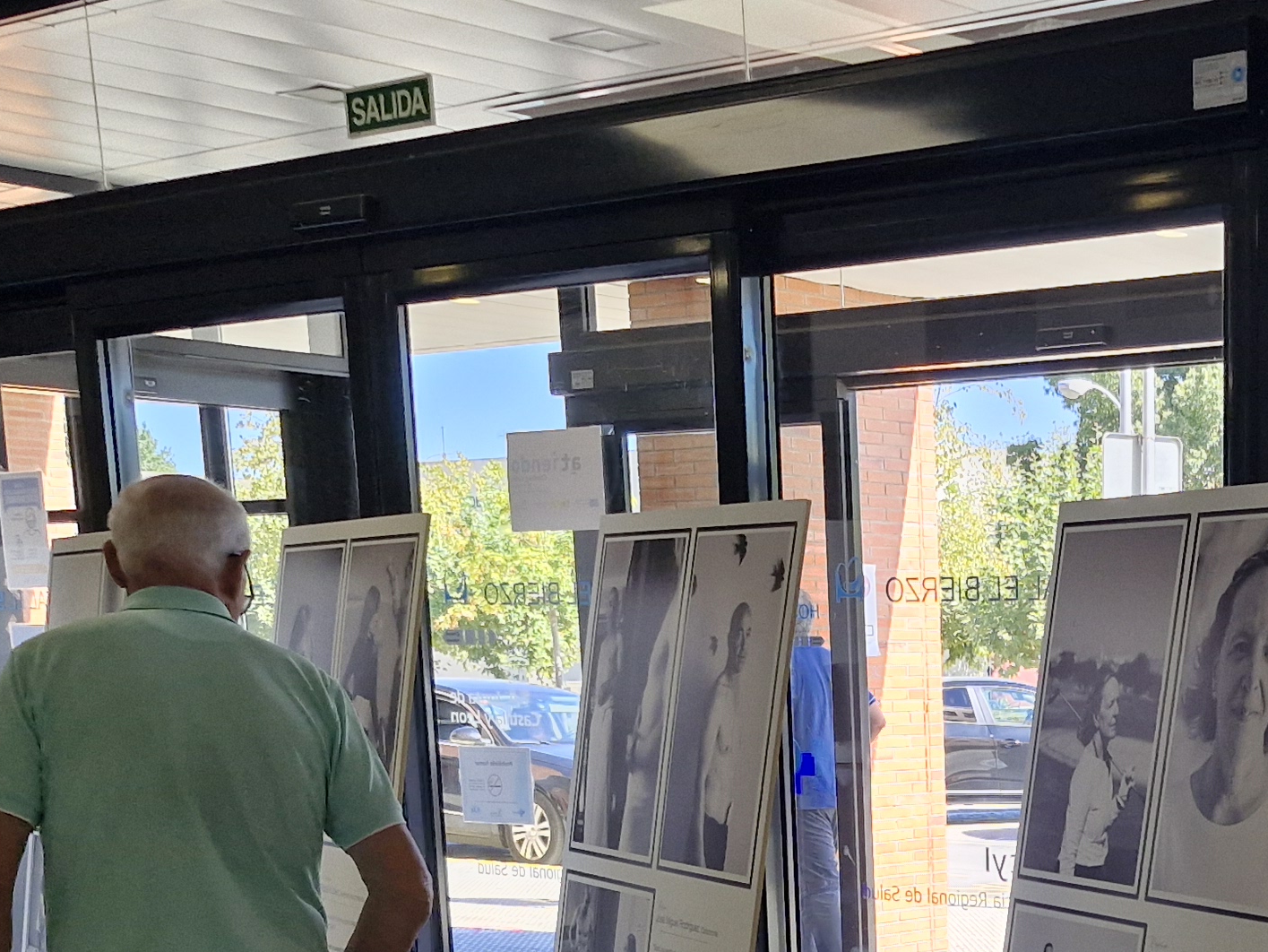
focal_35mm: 65
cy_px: 1158
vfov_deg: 21.0
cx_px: 1191
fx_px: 2382
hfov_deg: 28.4
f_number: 1.8
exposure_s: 1/180
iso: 64
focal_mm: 5.54
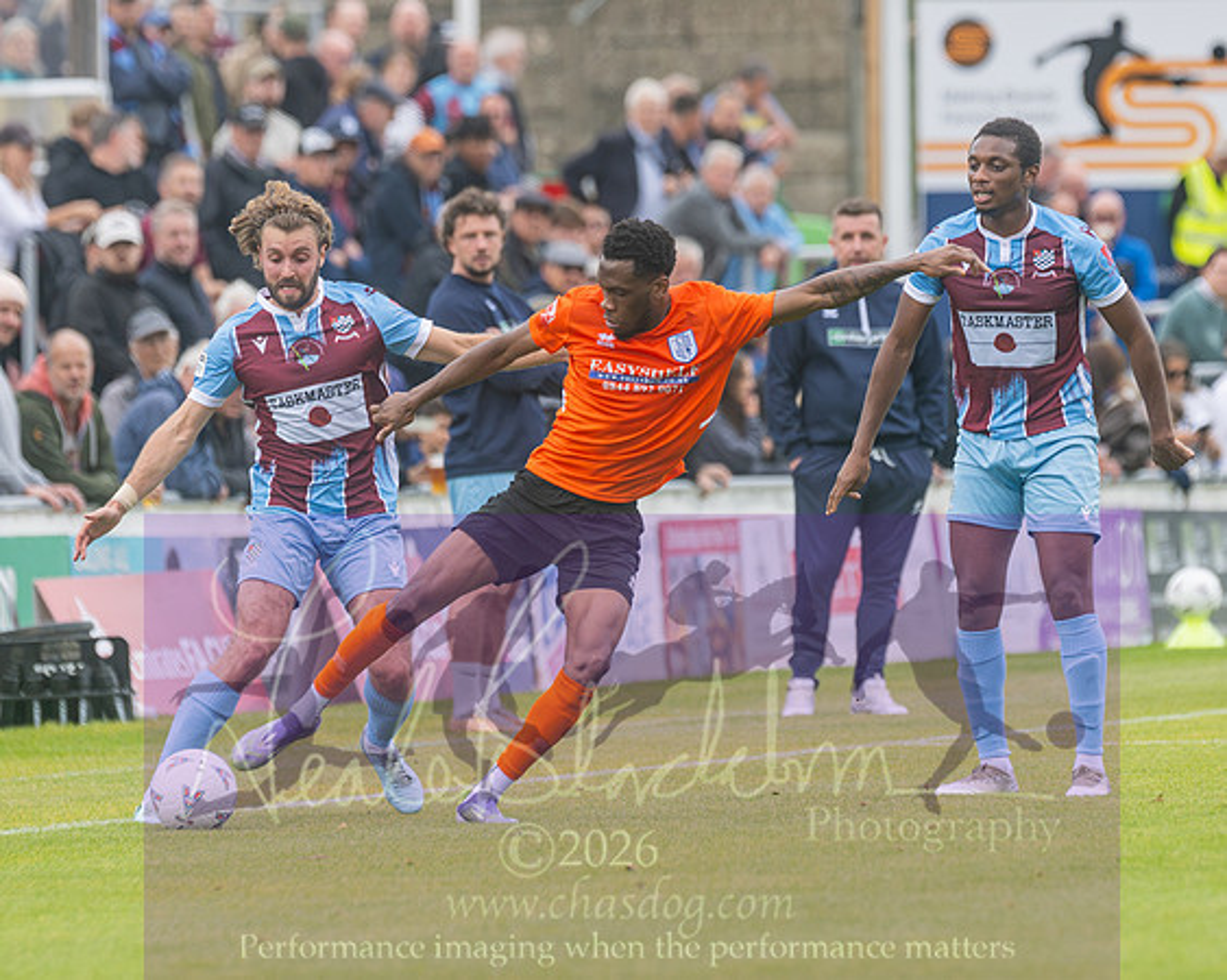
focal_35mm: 538
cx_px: 592
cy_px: 543
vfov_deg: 2.9
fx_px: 19543
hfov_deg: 3.6
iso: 360
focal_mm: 250
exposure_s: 1/1250
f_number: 2.8
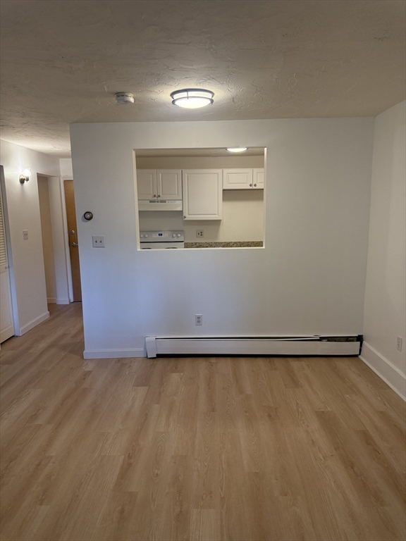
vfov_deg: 71.6
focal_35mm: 24
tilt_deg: -9.4
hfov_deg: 56.8
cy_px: 270
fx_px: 375
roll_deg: +0.9
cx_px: 203
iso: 200
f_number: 1.78
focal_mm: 6.76
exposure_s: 1/129
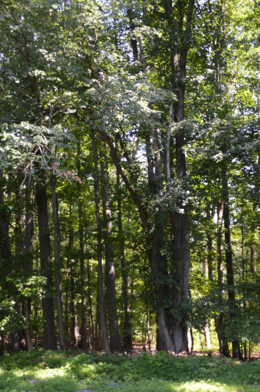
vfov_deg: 44.7
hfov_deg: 31.7
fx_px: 456
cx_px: 156
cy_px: 299
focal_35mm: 42
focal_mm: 18
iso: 400
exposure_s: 1/125
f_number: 5.6
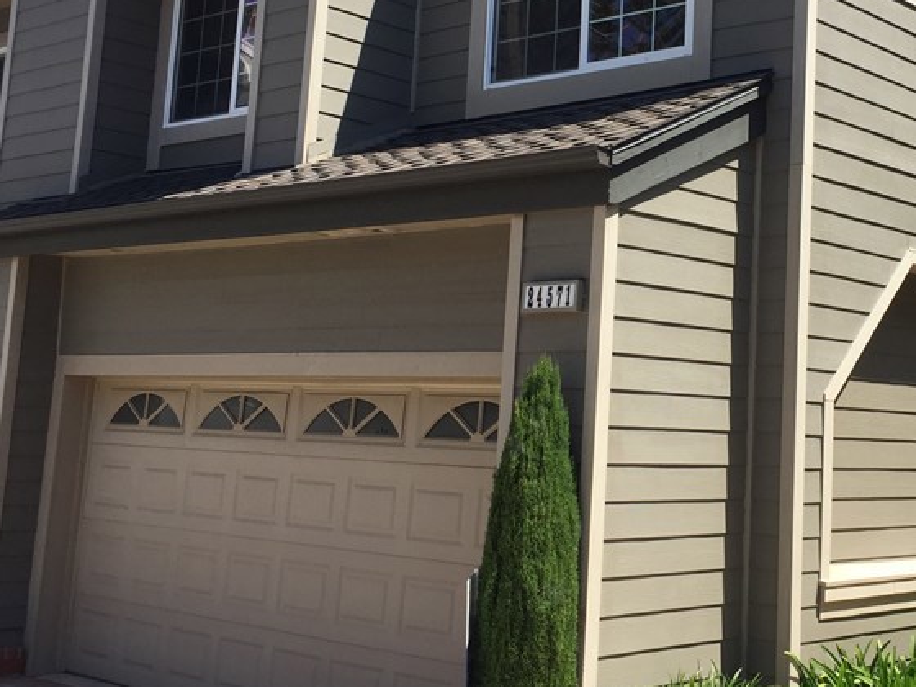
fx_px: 1402
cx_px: 680
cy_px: 201
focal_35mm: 53
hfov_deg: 35.4
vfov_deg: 27.3
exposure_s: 1/964
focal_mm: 4.15
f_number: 2.2
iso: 32
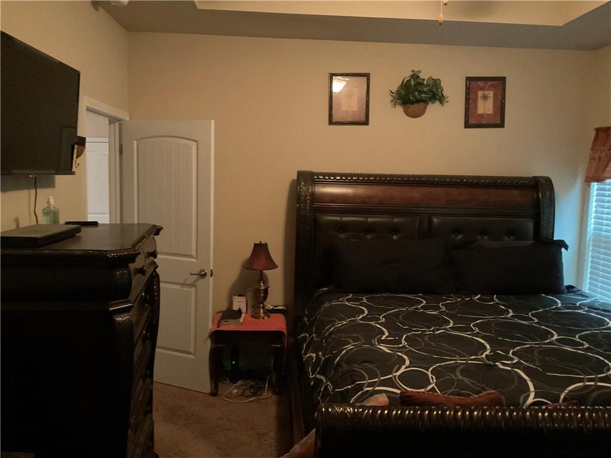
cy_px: 229
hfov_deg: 61.7
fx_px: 512
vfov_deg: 48.2
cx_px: 306
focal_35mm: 29
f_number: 1.8
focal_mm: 3
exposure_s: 1/17
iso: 500
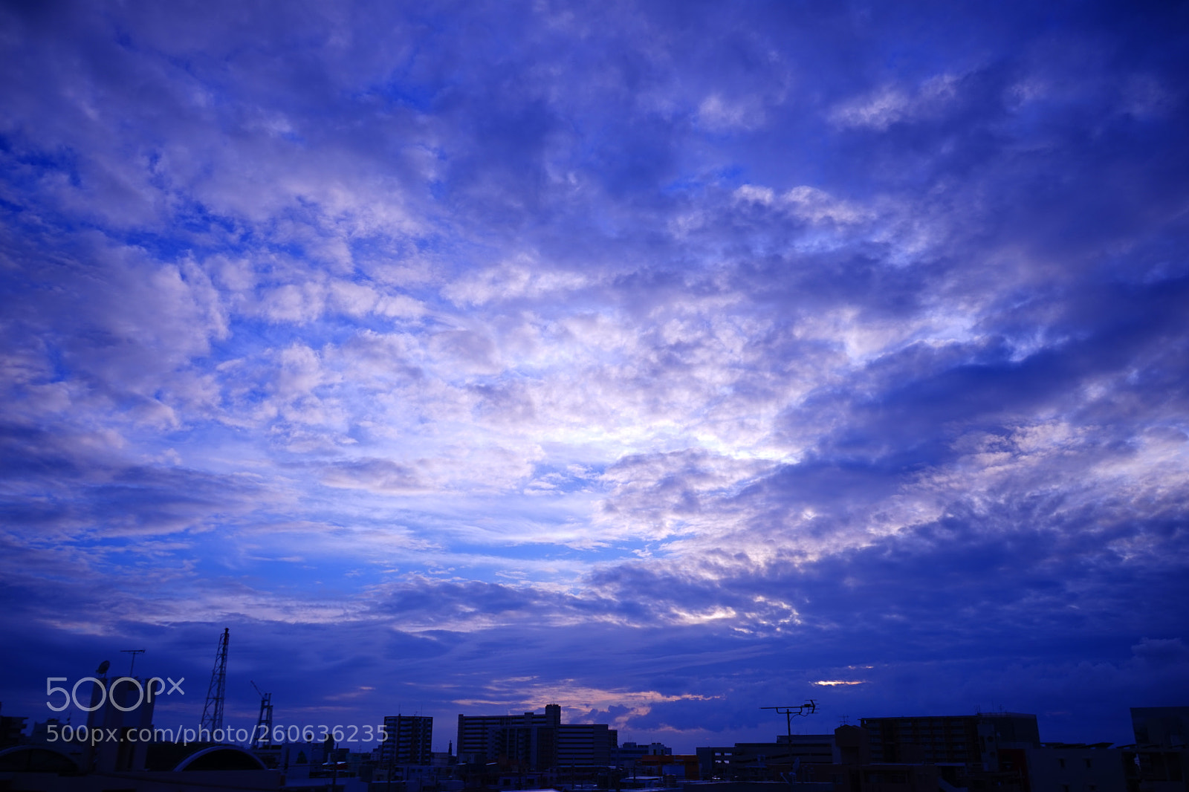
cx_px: 594
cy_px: 396
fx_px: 925
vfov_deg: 46.4
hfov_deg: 65.5
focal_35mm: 28
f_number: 3.5
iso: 50
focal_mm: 28
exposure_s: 1/800
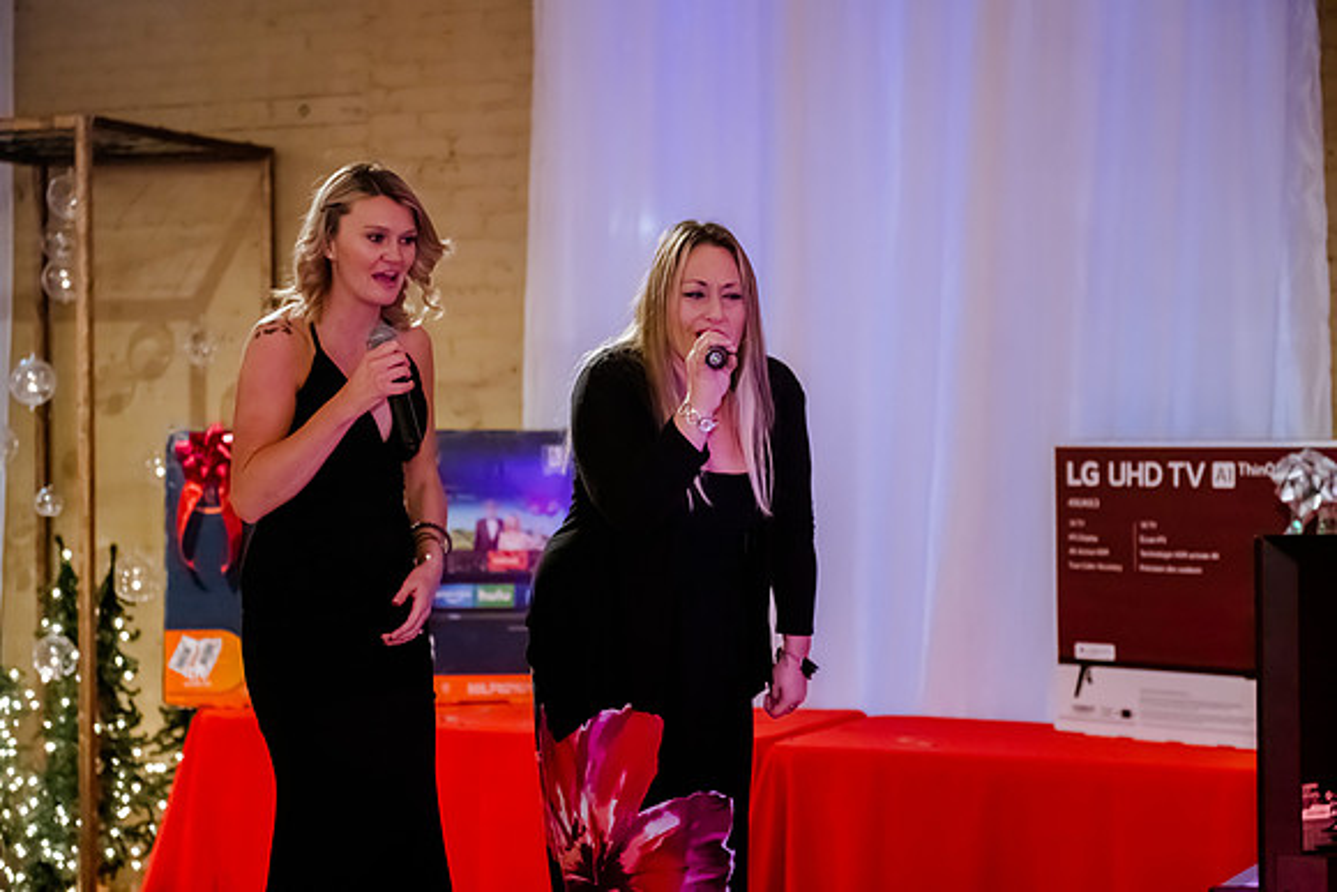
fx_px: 2808
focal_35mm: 76
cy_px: 444
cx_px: 638
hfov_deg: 26.8
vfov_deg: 18.1
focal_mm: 70
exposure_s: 1/125
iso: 5000
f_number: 2.8
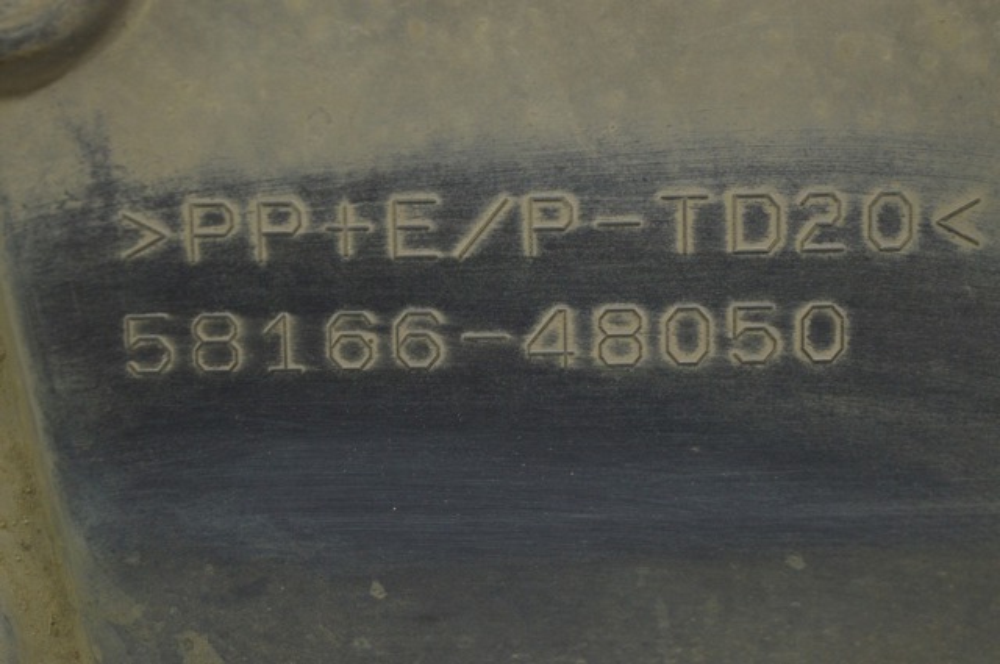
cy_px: 332
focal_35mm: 82
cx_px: 500
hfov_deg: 24.6
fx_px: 2289
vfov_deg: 16.5
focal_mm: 55
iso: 400
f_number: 5.6
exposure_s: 1/20
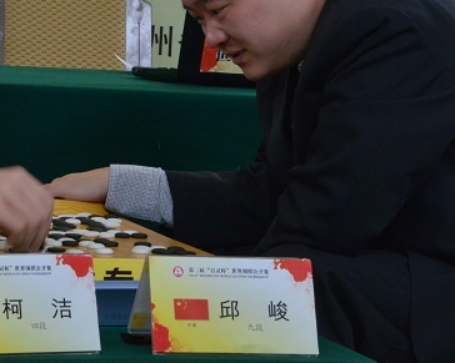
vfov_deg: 9.7
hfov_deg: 12.1
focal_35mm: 158
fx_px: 2127
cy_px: 57
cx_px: 29
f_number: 18
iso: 2000
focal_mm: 68
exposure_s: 1/25
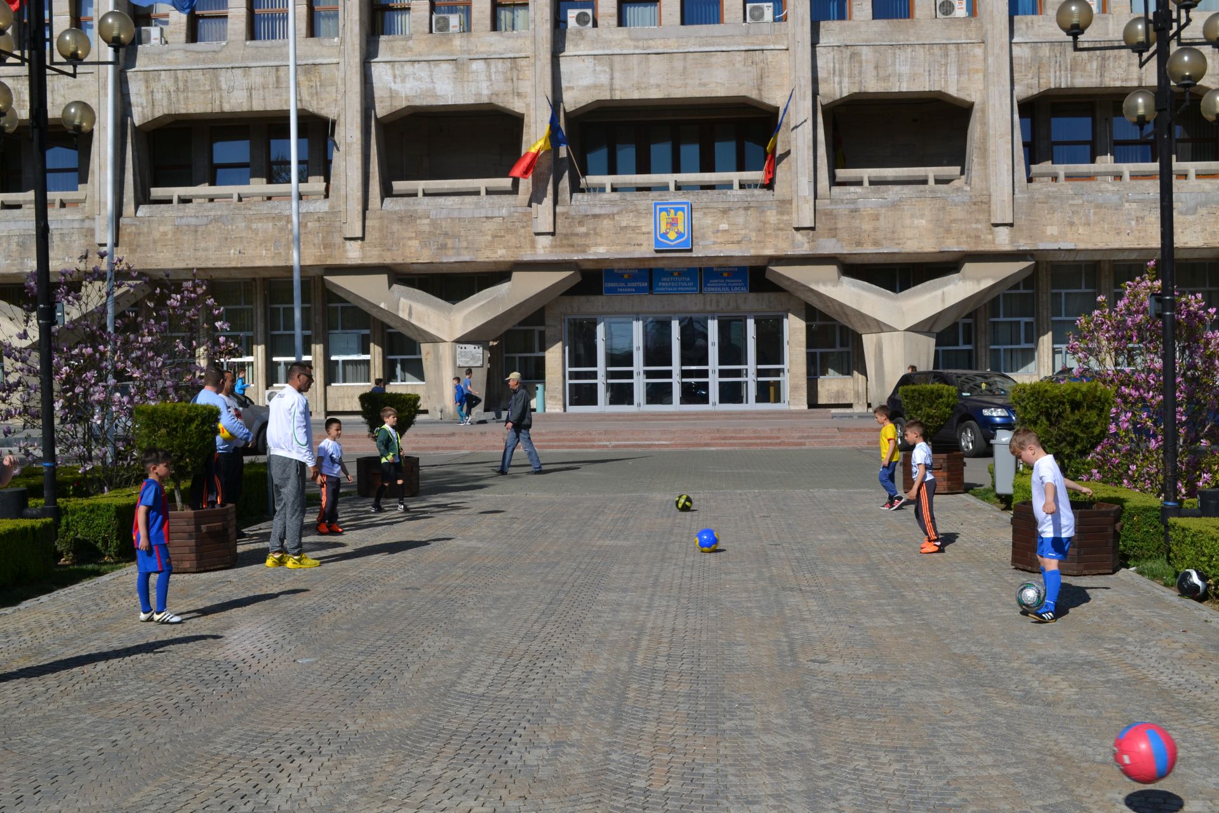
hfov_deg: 46.4
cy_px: 406
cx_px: 610
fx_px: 1422
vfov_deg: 31.9
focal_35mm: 42
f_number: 9
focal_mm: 28
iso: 100
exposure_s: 1/320
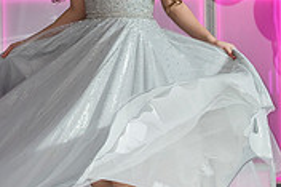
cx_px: 117
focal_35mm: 239
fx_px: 1864
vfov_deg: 5.7
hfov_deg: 8.6
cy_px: 5
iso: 800
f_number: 4
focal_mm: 70
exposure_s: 1/80
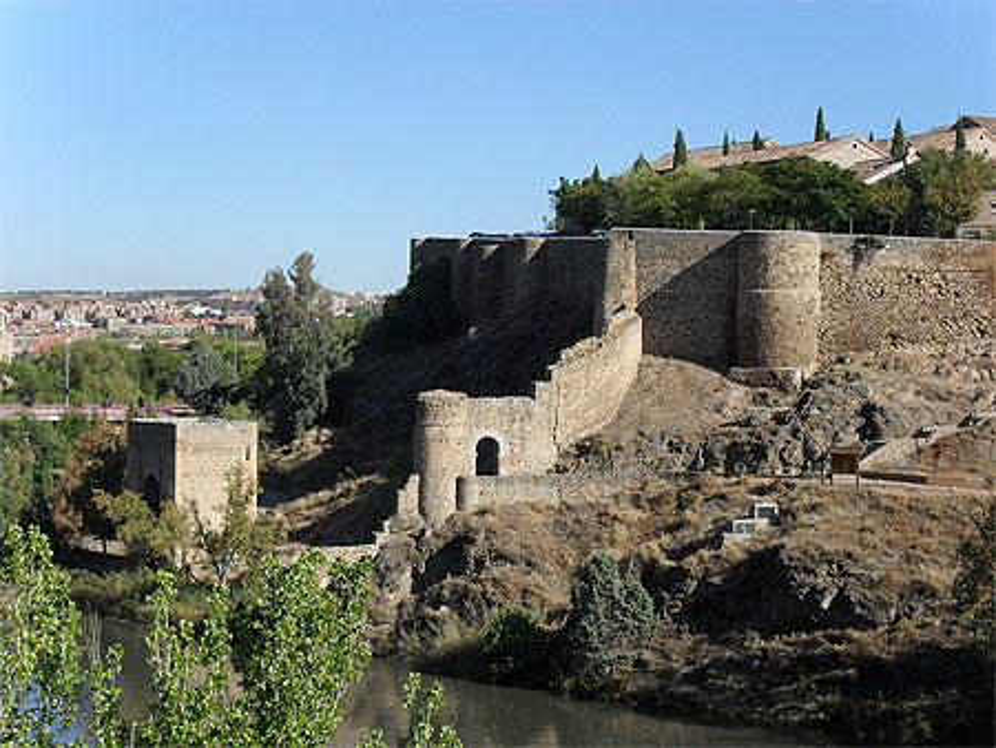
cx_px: 498
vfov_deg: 19.2
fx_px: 2217
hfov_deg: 25.3
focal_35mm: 77
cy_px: 374
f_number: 5
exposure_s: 1/750
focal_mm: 13.6
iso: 100
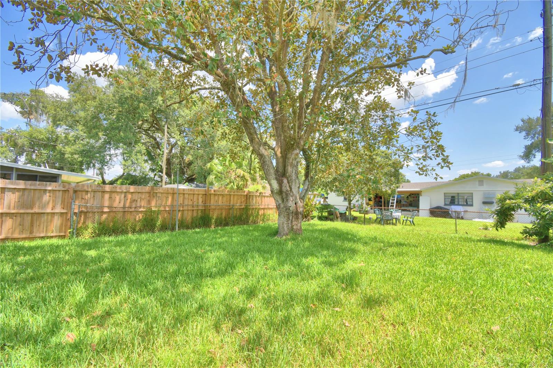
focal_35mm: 15
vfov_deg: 77.3
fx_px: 230
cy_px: 184
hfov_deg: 100.4
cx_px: 276
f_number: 7.1
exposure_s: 1/250
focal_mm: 10
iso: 100
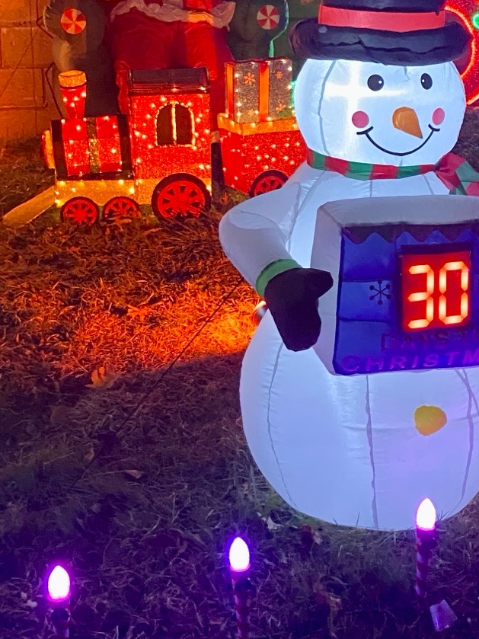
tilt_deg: -9.6
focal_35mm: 62
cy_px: 175
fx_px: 1144
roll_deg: -0.7
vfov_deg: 30.8
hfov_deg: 23.4
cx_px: 354
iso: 500
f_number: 1.8
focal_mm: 4.25
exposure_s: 1/30
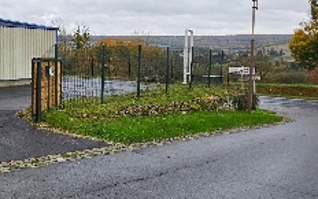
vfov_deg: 33.3
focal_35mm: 38
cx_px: -26
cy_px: 65
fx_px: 329
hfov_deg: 41.7
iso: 50
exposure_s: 1/372
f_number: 2.2
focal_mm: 2.2
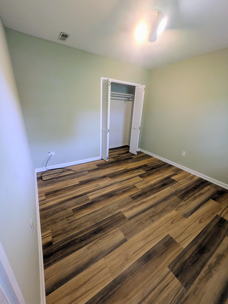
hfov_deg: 85.7
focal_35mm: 14
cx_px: 114
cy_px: 152
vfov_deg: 102.0
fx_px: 123
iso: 82
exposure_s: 1/24
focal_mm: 1.83
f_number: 2.2
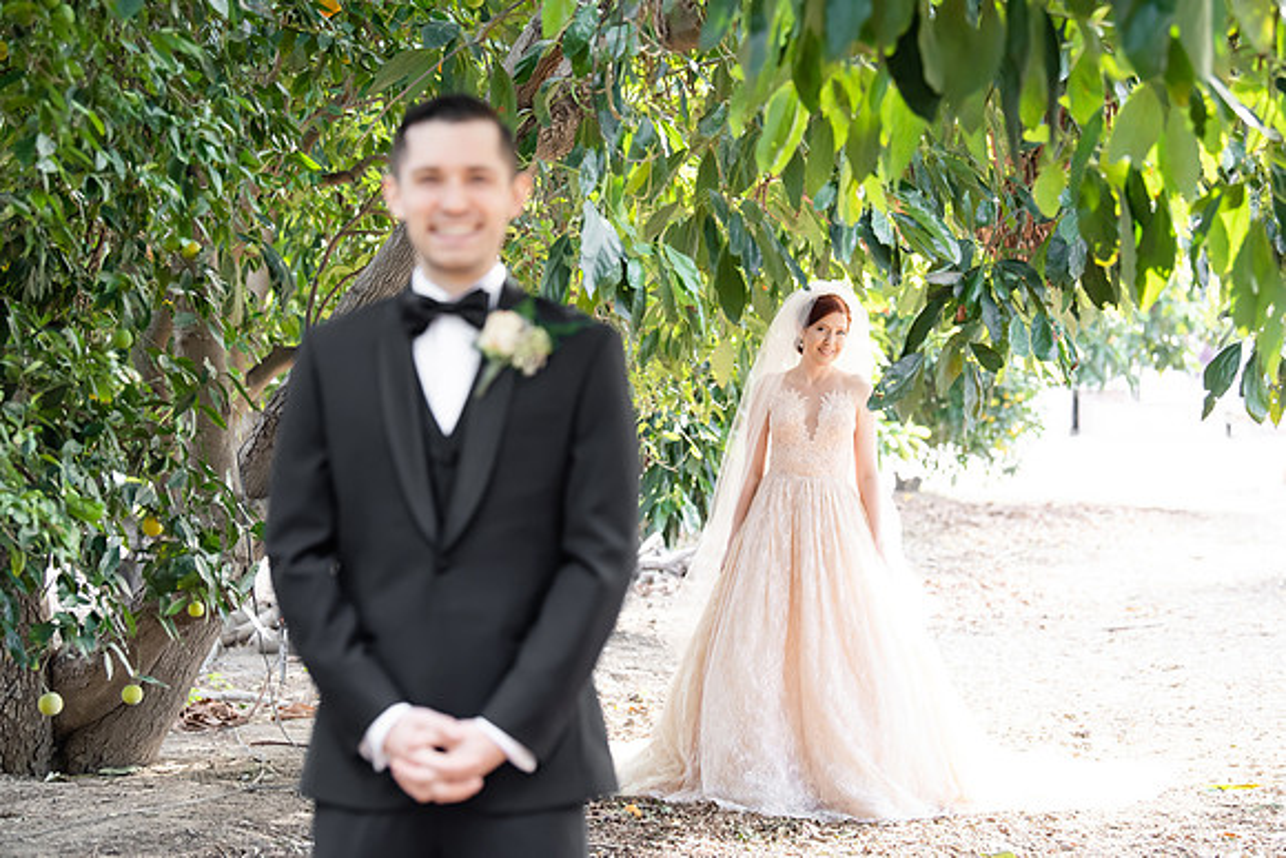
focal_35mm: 106
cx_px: 679
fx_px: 3779
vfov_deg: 13.0
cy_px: 427
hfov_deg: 19.3
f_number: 4
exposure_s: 1/250
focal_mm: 98
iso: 1250
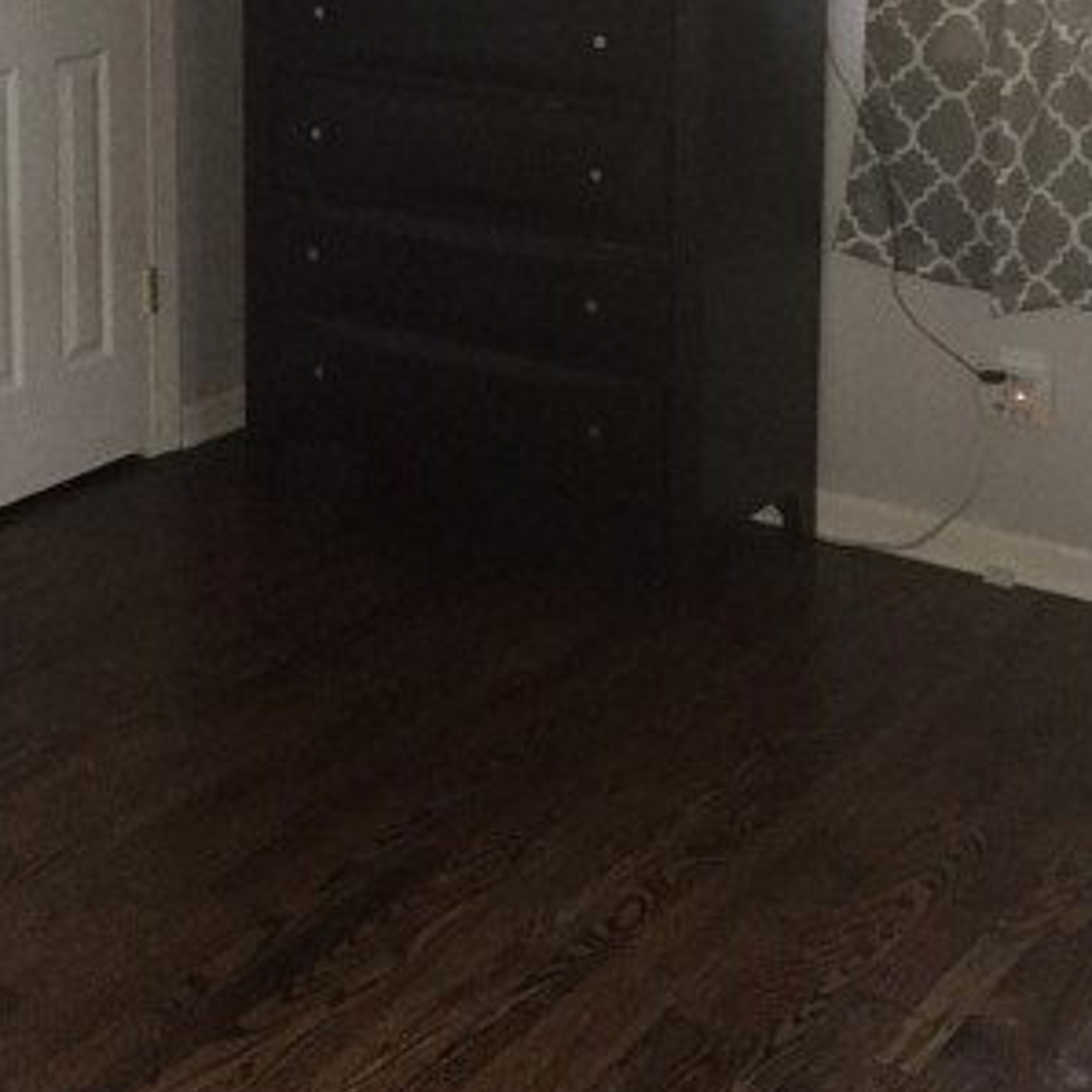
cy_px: -29
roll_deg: -0.2
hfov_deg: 25.9
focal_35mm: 66
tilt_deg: -7.5
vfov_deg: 24.7
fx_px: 2356
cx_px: 315
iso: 250
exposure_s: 1/16
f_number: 2.2
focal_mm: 4.15
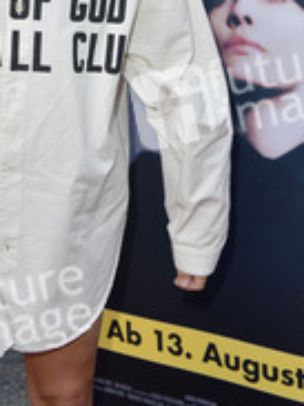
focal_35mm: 80
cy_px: -13
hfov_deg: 18.2
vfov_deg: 23.3
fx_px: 938
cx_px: 42
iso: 640
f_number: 6.3
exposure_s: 1/200
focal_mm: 38
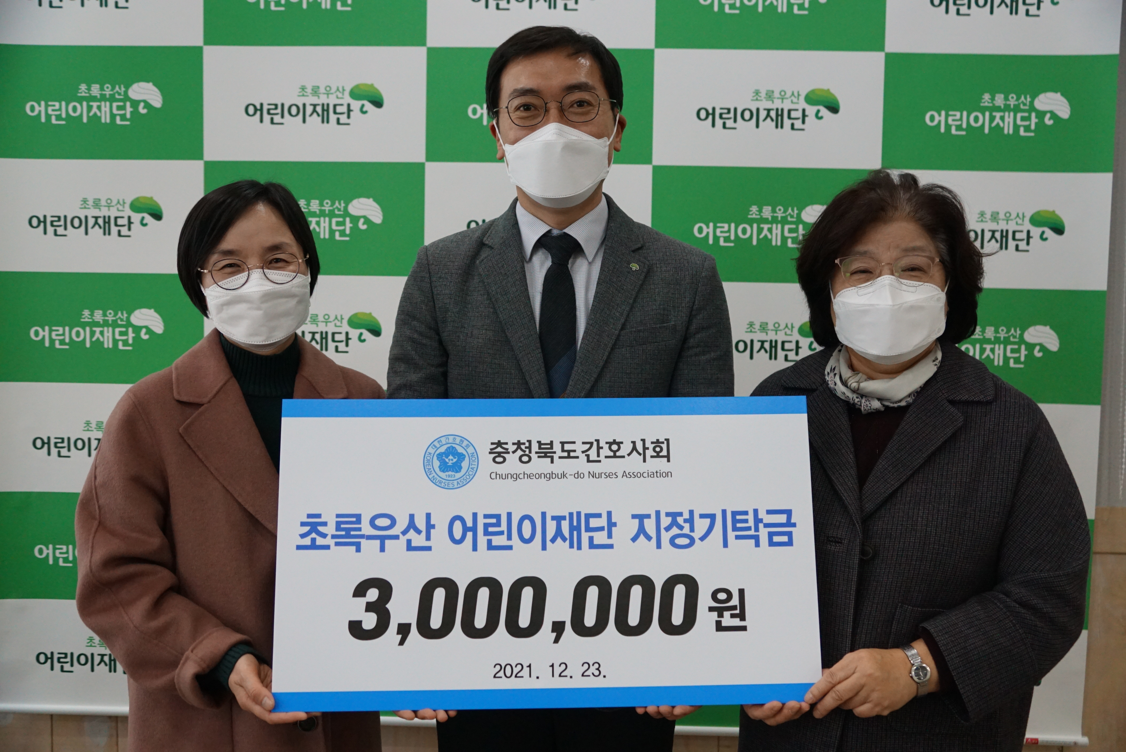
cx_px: 563
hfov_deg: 53.1
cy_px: 376
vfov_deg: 36.9
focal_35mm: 36
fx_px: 1127
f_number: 2.8
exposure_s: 1/400
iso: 1250
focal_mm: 24
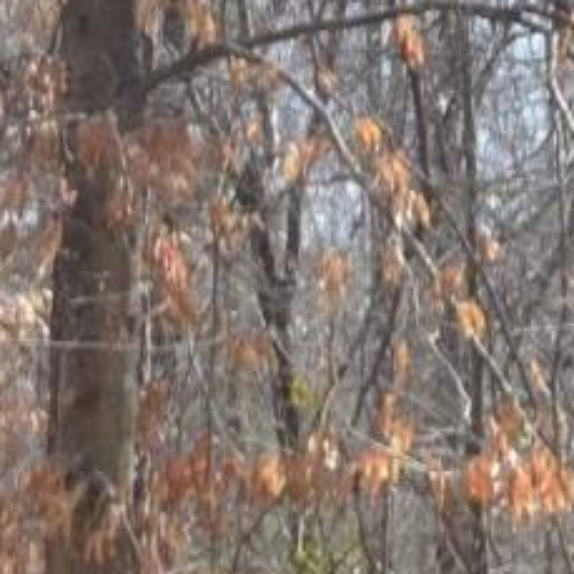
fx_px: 5647
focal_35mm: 301
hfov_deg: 5.8
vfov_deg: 5.6
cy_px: 1354
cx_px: -90
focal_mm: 22
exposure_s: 1/250
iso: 200
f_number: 8
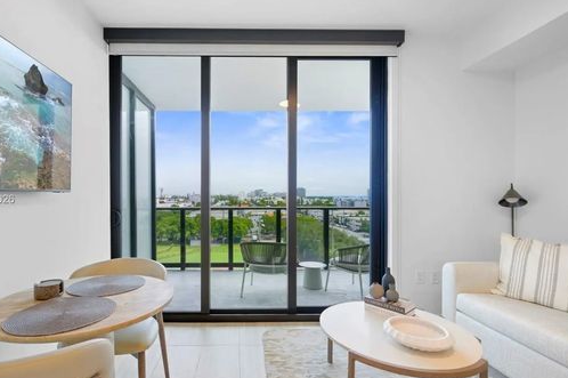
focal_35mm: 18
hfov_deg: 89.3
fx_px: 284
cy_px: 200
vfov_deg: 67.2
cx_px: 237
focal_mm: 14
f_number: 9
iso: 100
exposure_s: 1/10
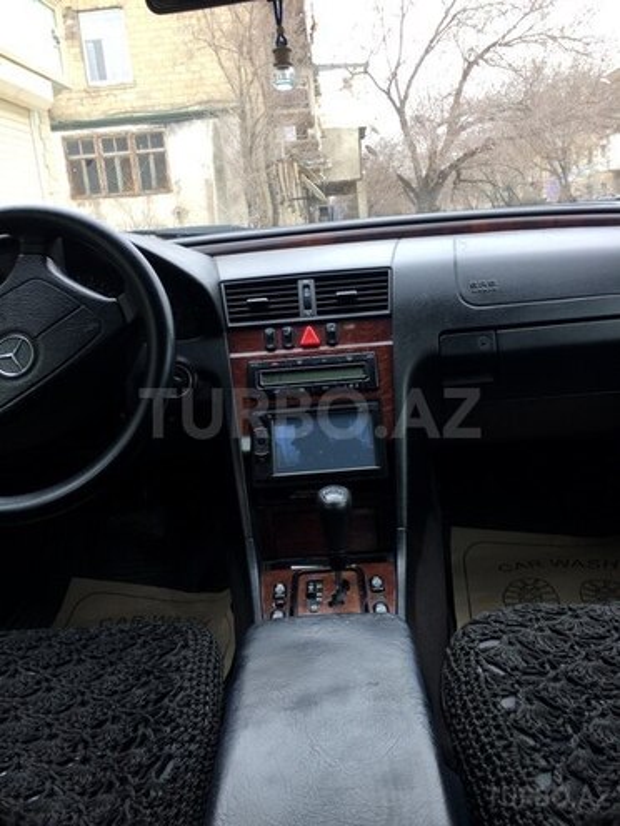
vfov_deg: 61.7
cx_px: 310
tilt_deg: -15.3
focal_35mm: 29
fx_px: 693
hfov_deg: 48.2
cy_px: 413
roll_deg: +6.1
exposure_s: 1/50
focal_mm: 4.15
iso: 40
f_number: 2.2
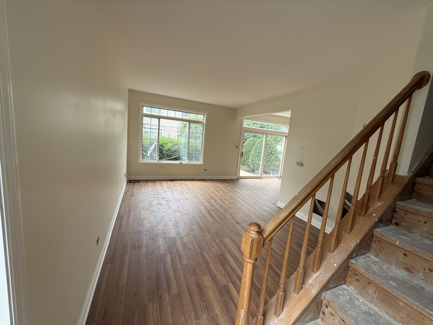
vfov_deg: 85.7
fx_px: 175
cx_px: 216
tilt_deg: -6.6
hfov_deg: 102.1
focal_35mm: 14
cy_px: 162
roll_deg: -5.1
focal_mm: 2.22
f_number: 2.2
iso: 50
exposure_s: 1/167
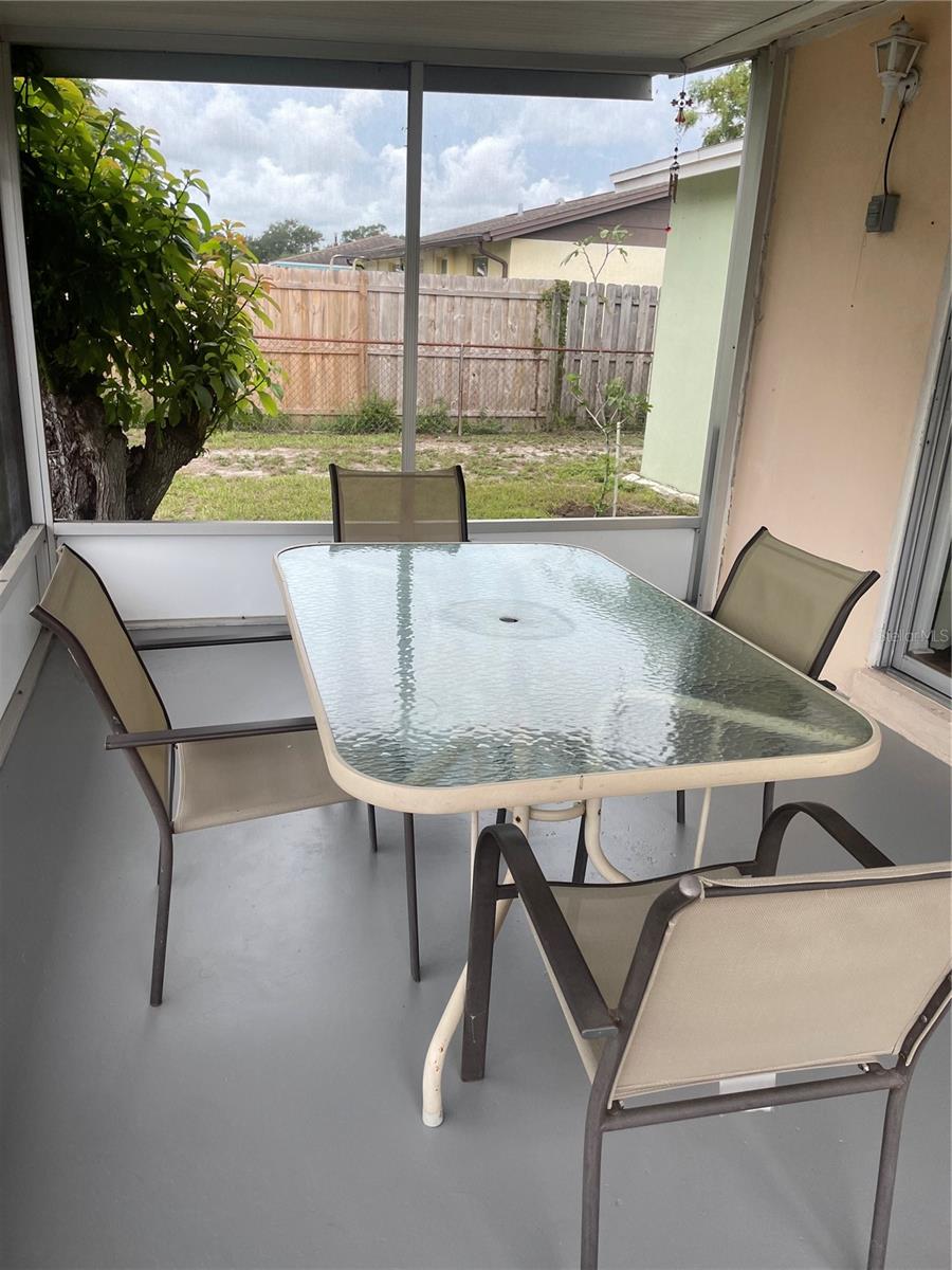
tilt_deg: -19.7
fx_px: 953
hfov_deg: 53.1
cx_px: 476
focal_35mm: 26
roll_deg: -2.7
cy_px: 635
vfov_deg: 67.3
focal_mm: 4.2
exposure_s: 1/456
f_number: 1.6
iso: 32
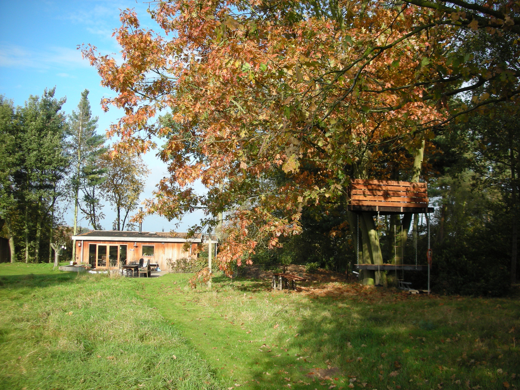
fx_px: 526
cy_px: 195
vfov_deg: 40.7
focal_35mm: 35
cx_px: 260
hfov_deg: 52.6
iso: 50
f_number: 3
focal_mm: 5.8
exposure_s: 1/288
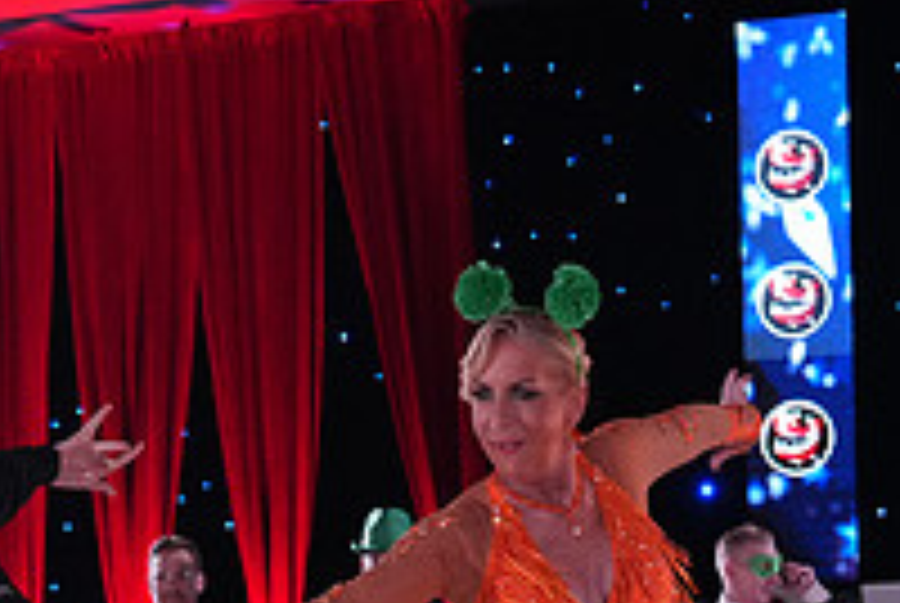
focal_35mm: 162
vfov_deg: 8.3
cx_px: 176
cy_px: 862
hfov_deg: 12.6
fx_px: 4056
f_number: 4.5
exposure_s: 1/400
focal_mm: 56
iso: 4000
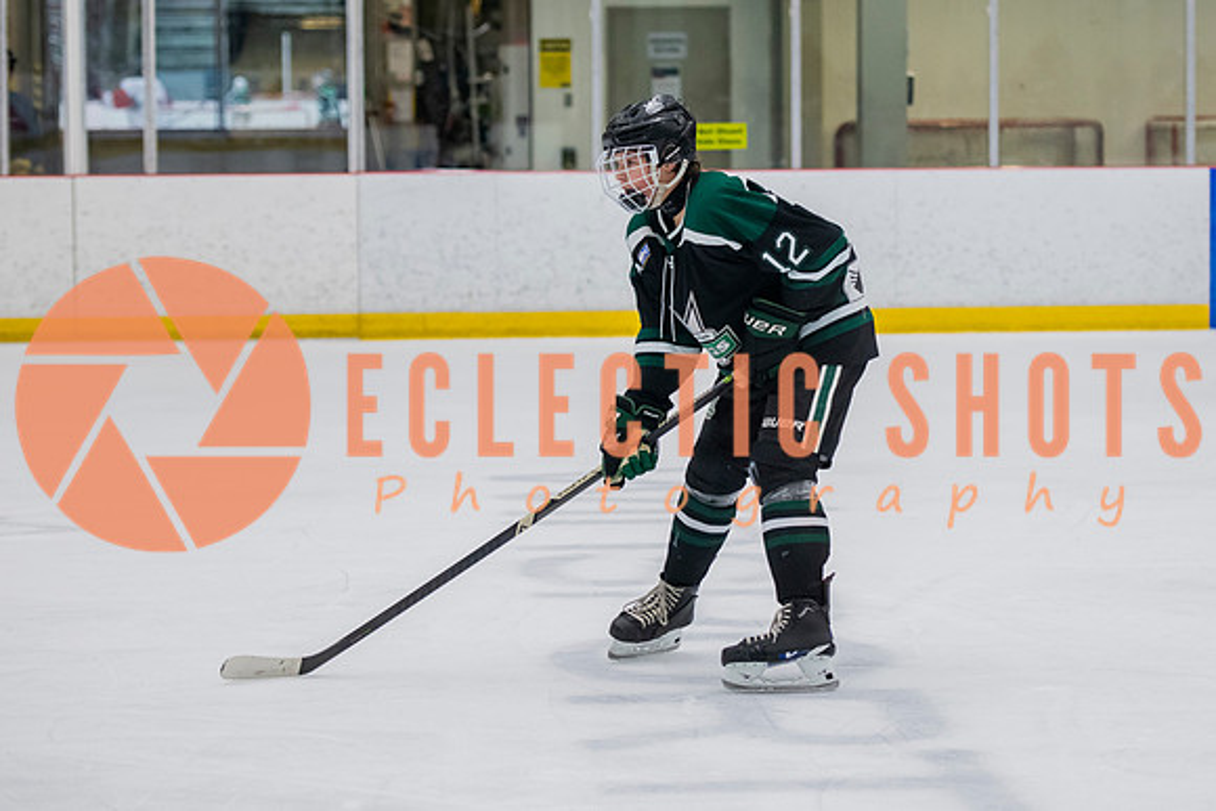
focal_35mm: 125
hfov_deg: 16.3
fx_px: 4230
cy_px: 326
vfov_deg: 11.0
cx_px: 731
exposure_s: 1/640
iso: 2000
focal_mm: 86
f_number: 3.2
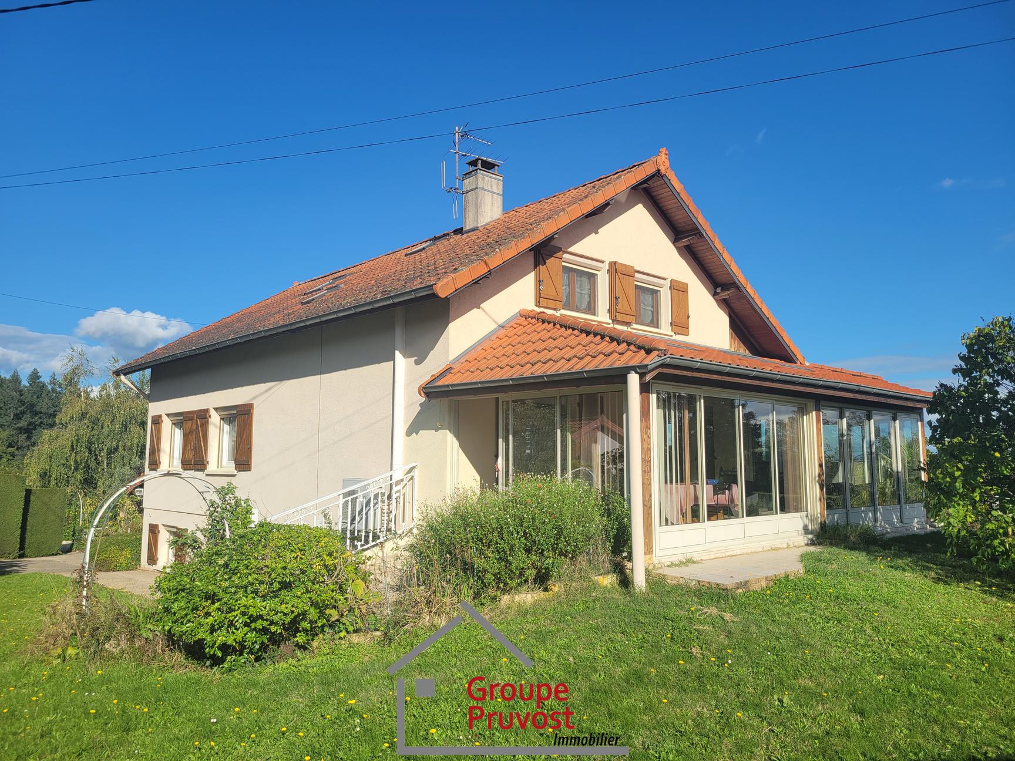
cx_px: 508
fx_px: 762
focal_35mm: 26
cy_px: 380
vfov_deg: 53.1
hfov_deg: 67.3
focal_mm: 5.4
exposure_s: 1/2874
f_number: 1.8
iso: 40
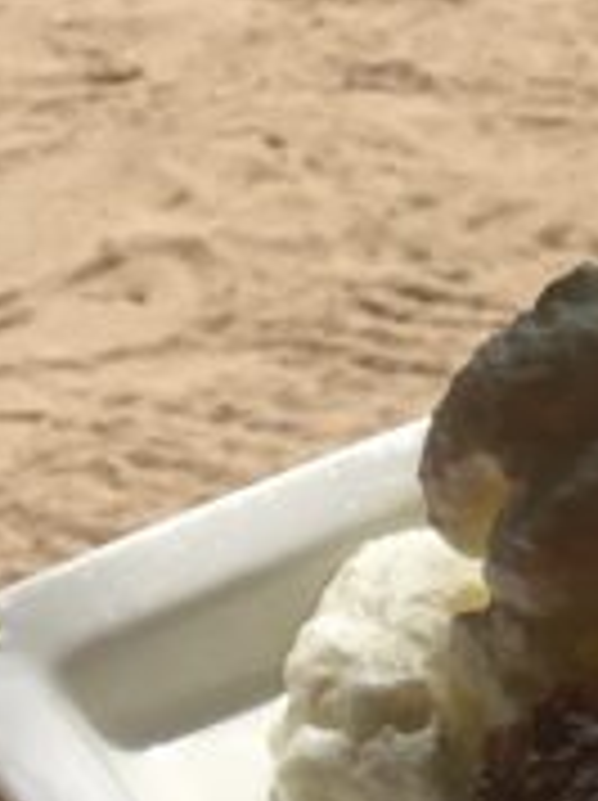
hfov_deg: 8.7
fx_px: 3856
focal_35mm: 167
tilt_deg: -23.8
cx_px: 899
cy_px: -32
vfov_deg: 11.7
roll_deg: +5.1
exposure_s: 1/2747
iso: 25
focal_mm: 4.15
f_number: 2.2
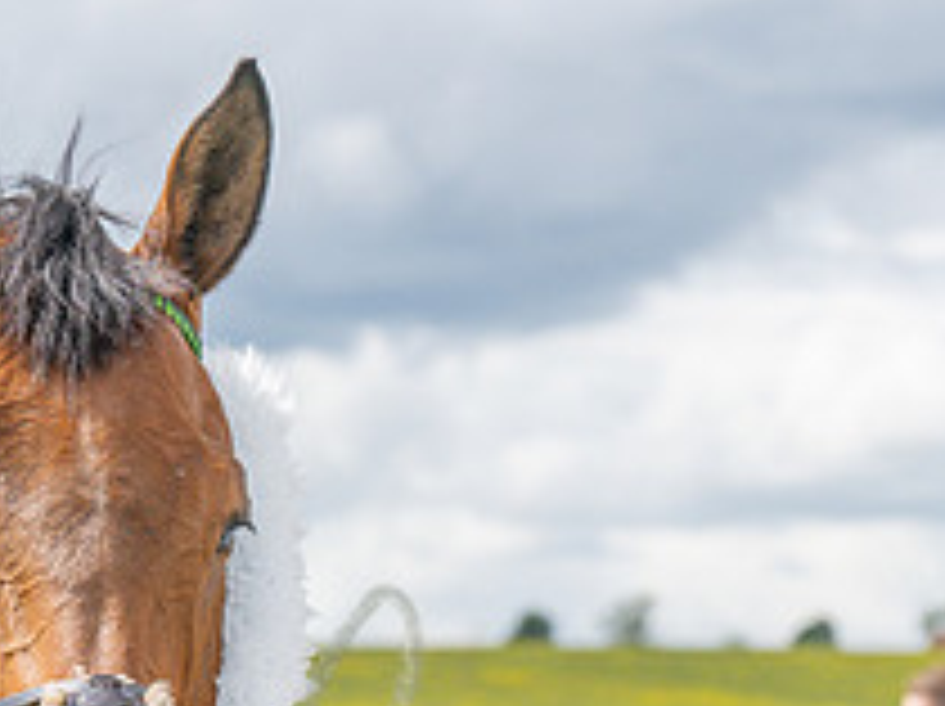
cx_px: 673
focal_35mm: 229
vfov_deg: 6.4
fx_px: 6244
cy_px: 899
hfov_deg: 8.6
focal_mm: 74
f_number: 5
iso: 400
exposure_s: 1/1600
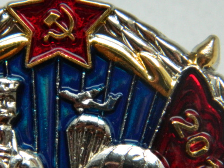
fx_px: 2305
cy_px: 113
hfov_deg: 5.6
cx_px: 75
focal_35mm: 356
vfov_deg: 4.2
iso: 400
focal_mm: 31.8
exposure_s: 1/160
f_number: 5.1
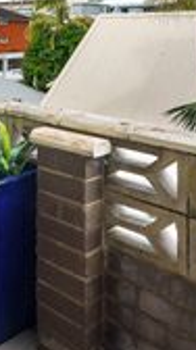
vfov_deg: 40.7
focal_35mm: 47
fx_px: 433
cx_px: -23
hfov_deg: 23.8
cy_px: 34
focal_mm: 15.9
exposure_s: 1/15
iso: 400
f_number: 11
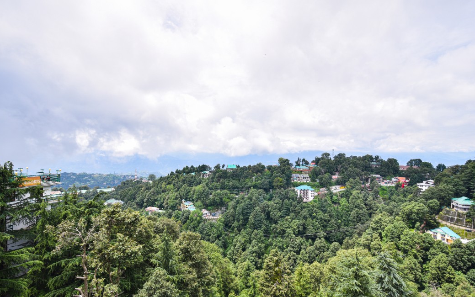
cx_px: 243
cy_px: 150
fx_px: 220
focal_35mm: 17
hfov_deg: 94.3
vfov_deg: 68.0
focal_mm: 16
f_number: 8
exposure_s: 1/200
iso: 125
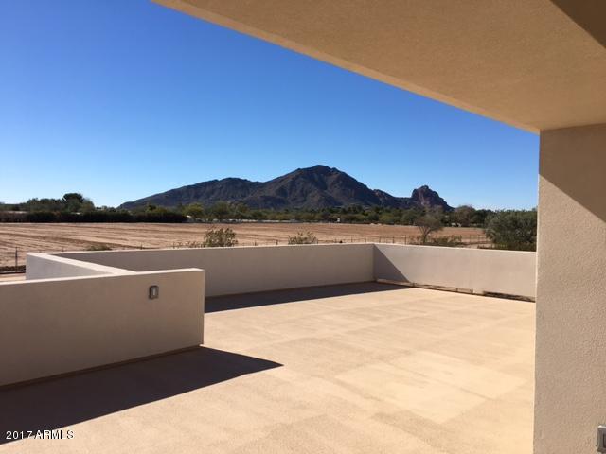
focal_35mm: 29
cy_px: 227
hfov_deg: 61.7
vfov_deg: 48.2
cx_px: 303
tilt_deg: +1.0
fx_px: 508
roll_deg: -1.4
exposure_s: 1/2262
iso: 25
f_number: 2.2
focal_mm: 4.15
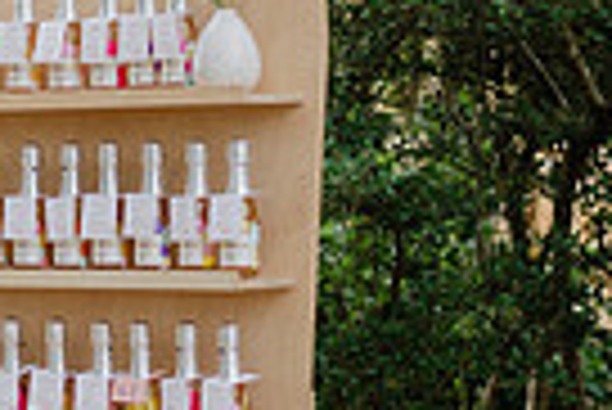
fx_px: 3812
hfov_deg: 9.0
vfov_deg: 6.1
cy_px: 390
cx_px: -277
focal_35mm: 224
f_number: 2
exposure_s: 1/640
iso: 100
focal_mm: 50
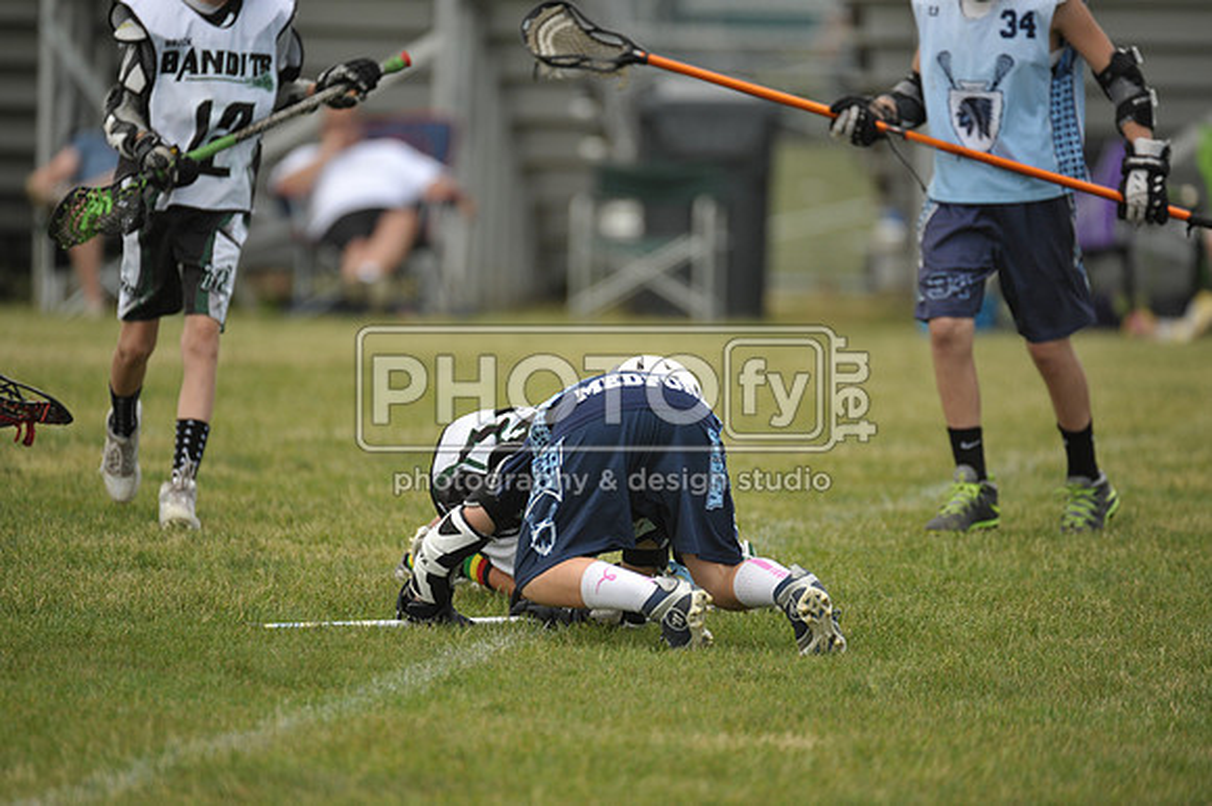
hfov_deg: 5.2
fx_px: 13458
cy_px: 403
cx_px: 606
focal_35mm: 400
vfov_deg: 3.4
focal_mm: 400
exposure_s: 1/2500
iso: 800
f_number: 4
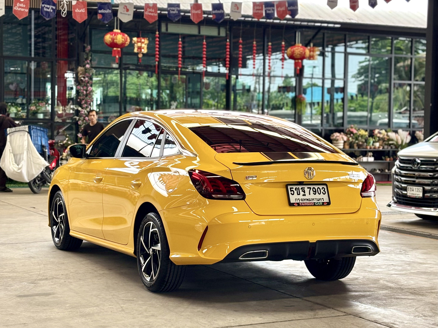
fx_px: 658
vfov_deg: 28.0
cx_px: 219
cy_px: 164
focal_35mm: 52
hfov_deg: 36.8
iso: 50
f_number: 1.6
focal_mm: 5.96
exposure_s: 1/78
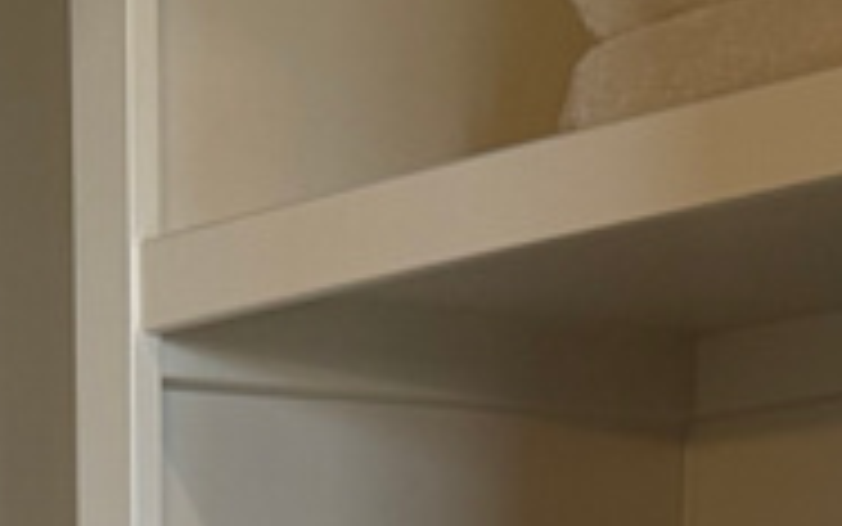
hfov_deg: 14.4
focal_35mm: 139
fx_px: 3191
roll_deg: +1.8
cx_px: -234
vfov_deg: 8.1
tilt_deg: -11.1
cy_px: 1542
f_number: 1.78
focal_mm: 6.76
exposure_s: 1/120
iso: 160
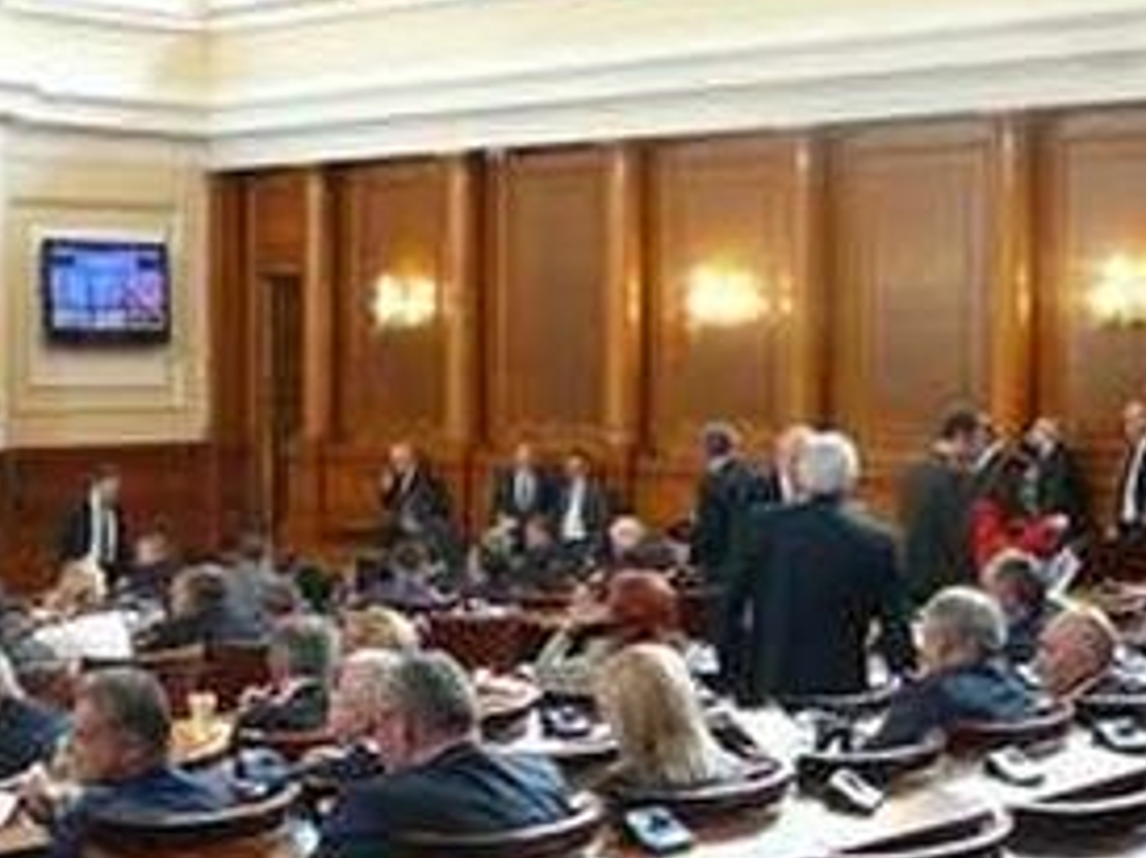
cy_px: 611
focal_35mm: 71
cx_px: 512
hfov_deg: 27.4
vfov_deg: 20.6
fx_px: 2348
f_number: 2.8
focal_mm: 5.2
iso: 160
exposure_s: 1/25
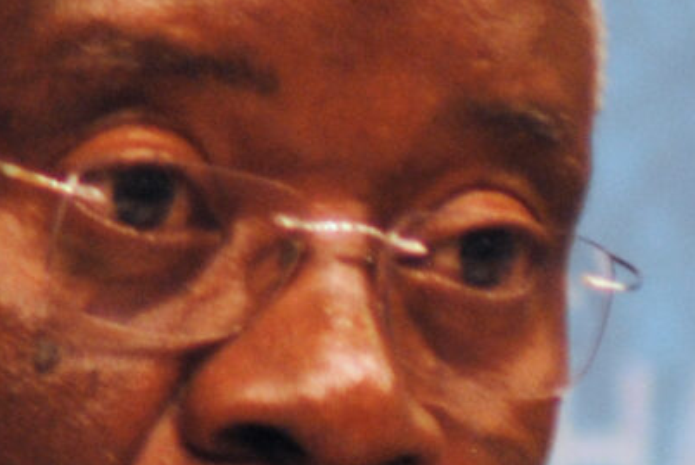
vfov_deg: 0.5
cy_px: 417
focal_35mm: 2863
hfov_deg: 0.7
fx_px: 55331
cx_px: 367
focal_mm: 300
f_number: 5.6
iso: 400
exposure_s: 1/40
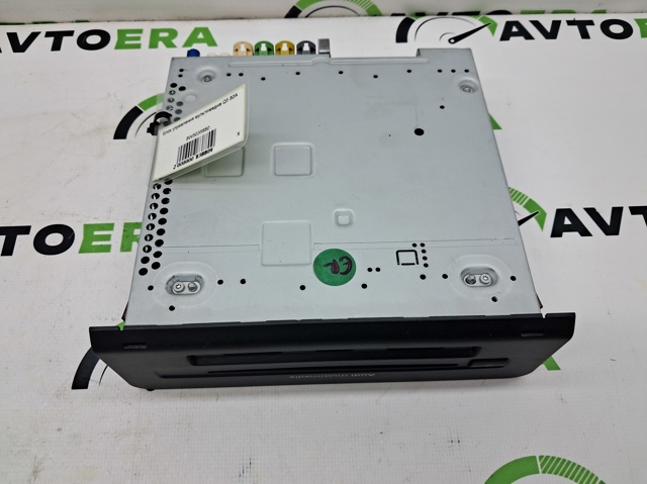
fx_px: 504
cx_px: 324
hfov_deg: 65.4
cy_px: 242
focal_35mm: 27
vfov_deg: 51.3
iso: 50
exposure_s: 1/100
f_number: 1.8
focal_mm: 4
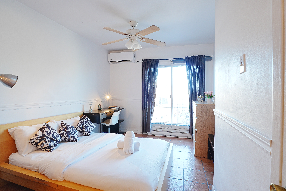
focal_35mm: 16
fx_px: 131
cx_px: 143
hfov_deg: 95.0
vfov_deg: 72.1
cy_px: 96
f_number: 8
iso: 100
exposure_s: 1/2
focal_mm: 11
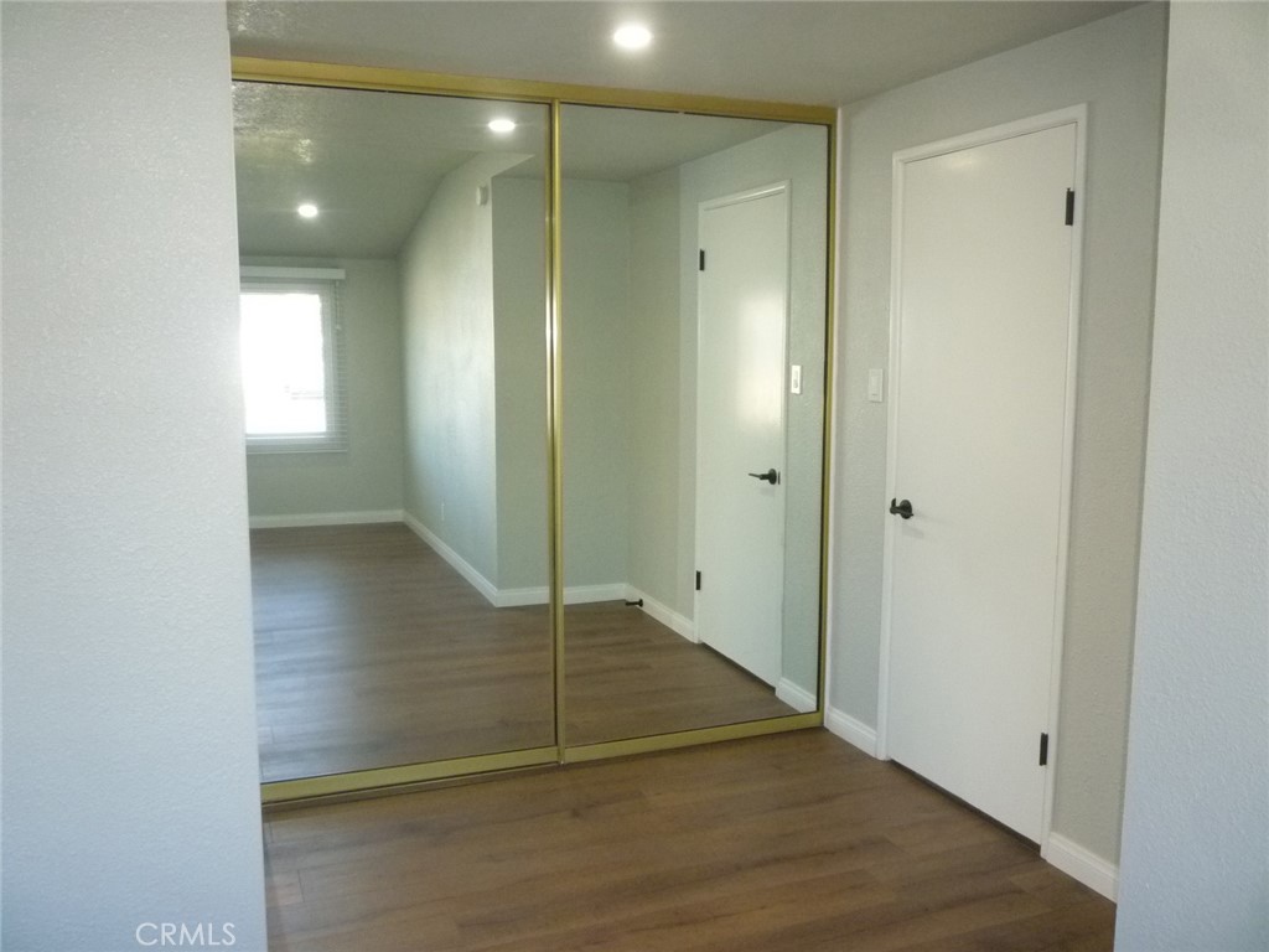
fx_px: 1063
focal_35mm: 29
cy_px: 476
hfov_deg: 61.7
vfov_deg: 48.2
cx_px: 634
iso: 400
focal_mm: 5.2
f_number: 3.3
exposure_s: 1/80
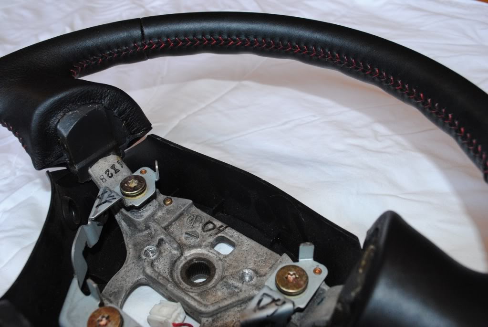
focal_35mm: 33
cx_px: 244
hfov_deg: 57.2
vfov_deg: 40.1
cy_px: 164
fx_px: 448
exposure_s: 1/30
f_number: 6.3
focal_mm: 22
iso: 800
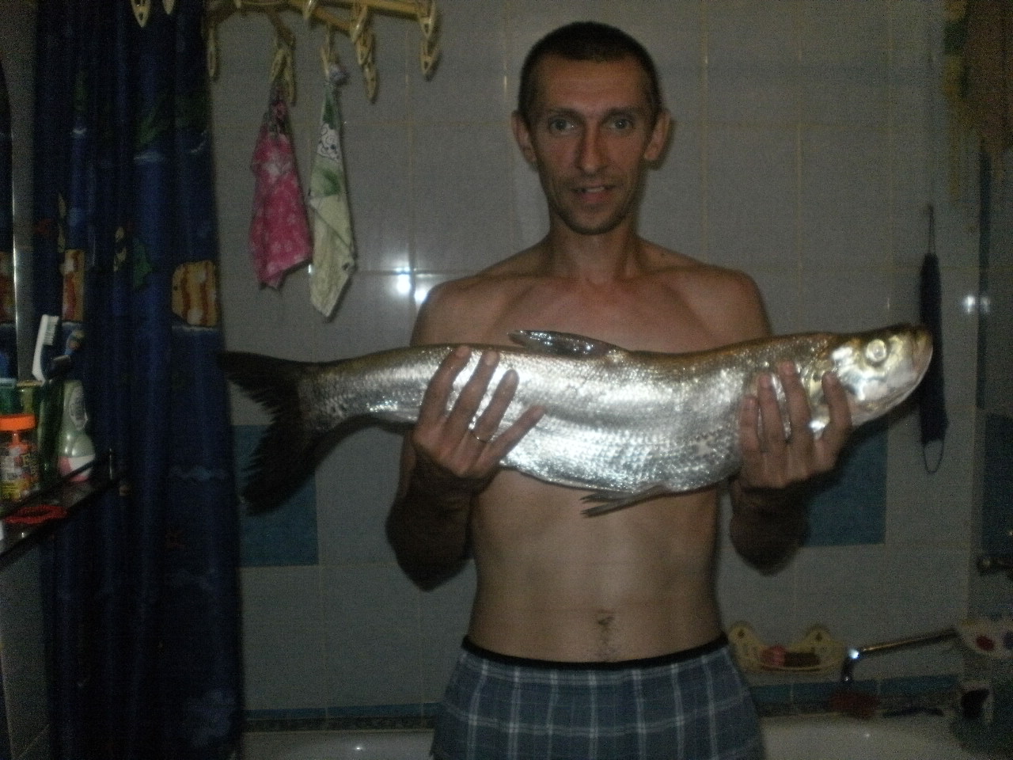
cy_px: 380
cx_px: 506
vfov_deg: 37.7
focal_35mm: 38
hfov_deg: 49.0
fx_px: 1112
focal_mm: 6.3
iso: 400
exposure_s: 1/250
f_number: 3.1
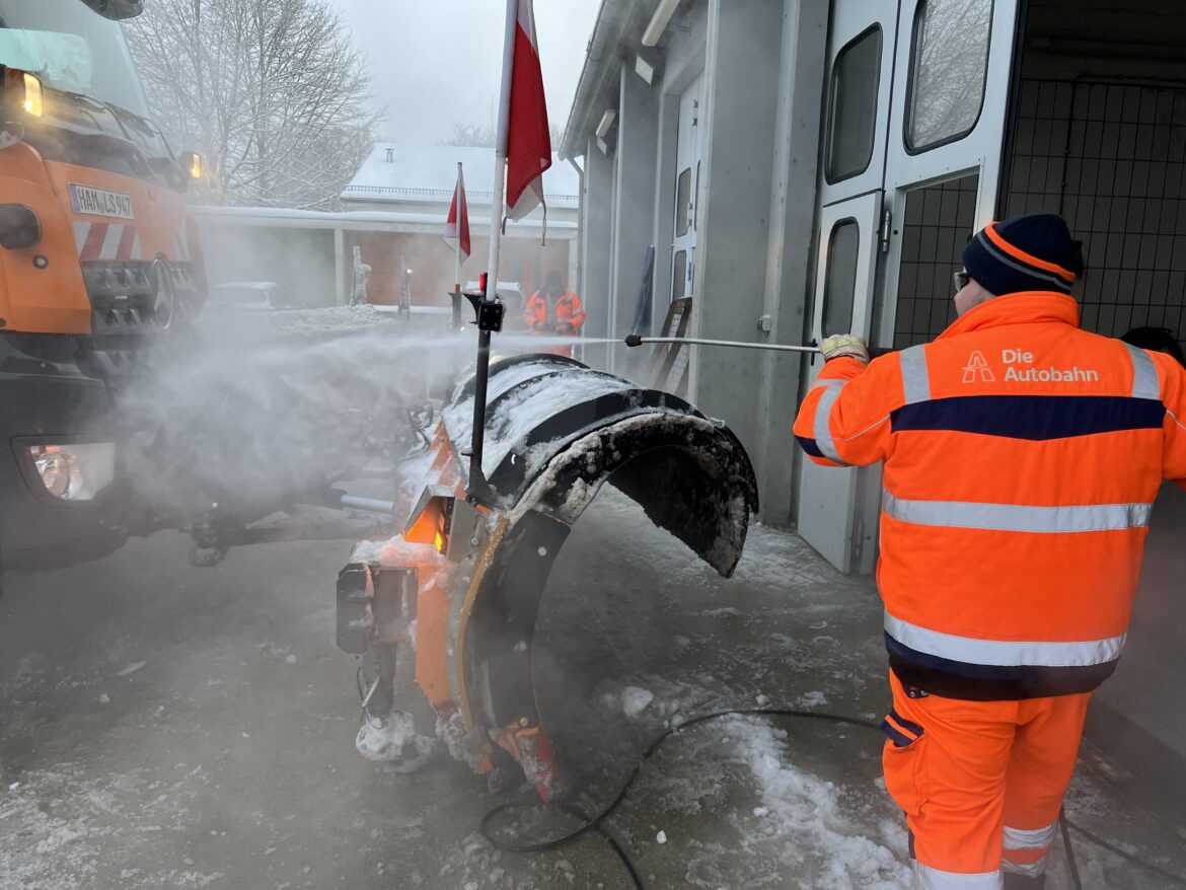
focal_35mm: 26
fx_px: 891
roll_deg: -2.5
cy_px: 445
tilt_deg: -8.7
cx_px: 593
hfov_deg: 67.3
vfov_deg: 53.1
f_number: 1.5
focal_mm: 5.7
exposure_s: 1/297
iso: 50
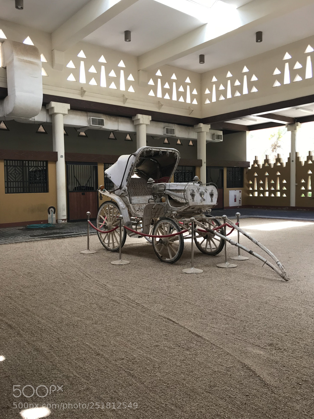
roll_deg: +1.0
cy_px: 210
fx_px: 351
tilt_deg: -2.5
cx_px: 158
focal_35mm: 29
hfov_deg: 48.2
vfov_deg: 61.7
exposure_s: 1/120
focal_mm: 3.99
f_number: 1.8
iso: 25
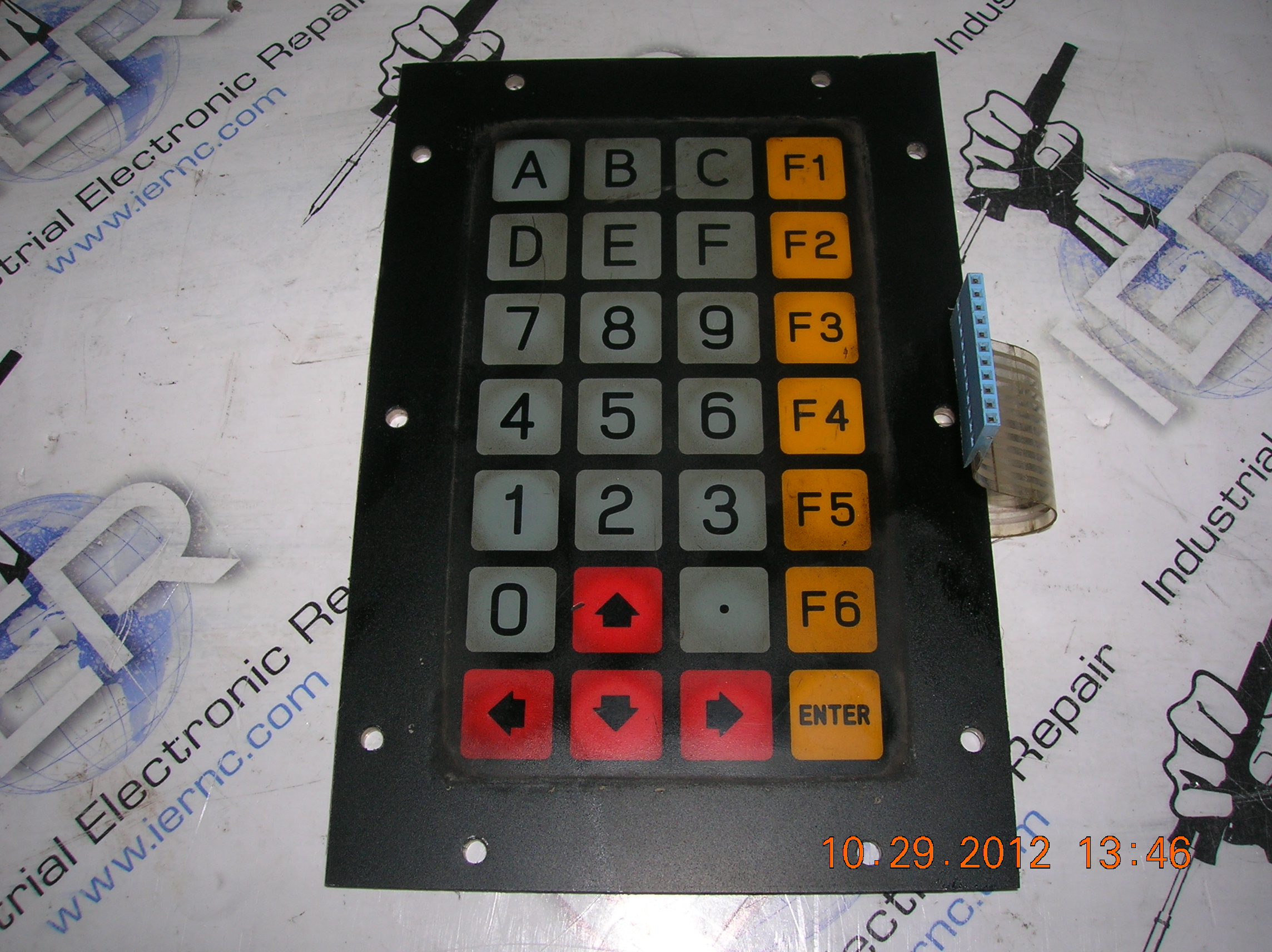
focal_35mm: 34
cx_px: 636
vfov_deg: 41.7
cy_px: 476
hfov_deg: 54.0
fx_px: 1248
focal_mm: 5.7
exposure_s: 1/60.1
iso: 50
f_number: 4.9
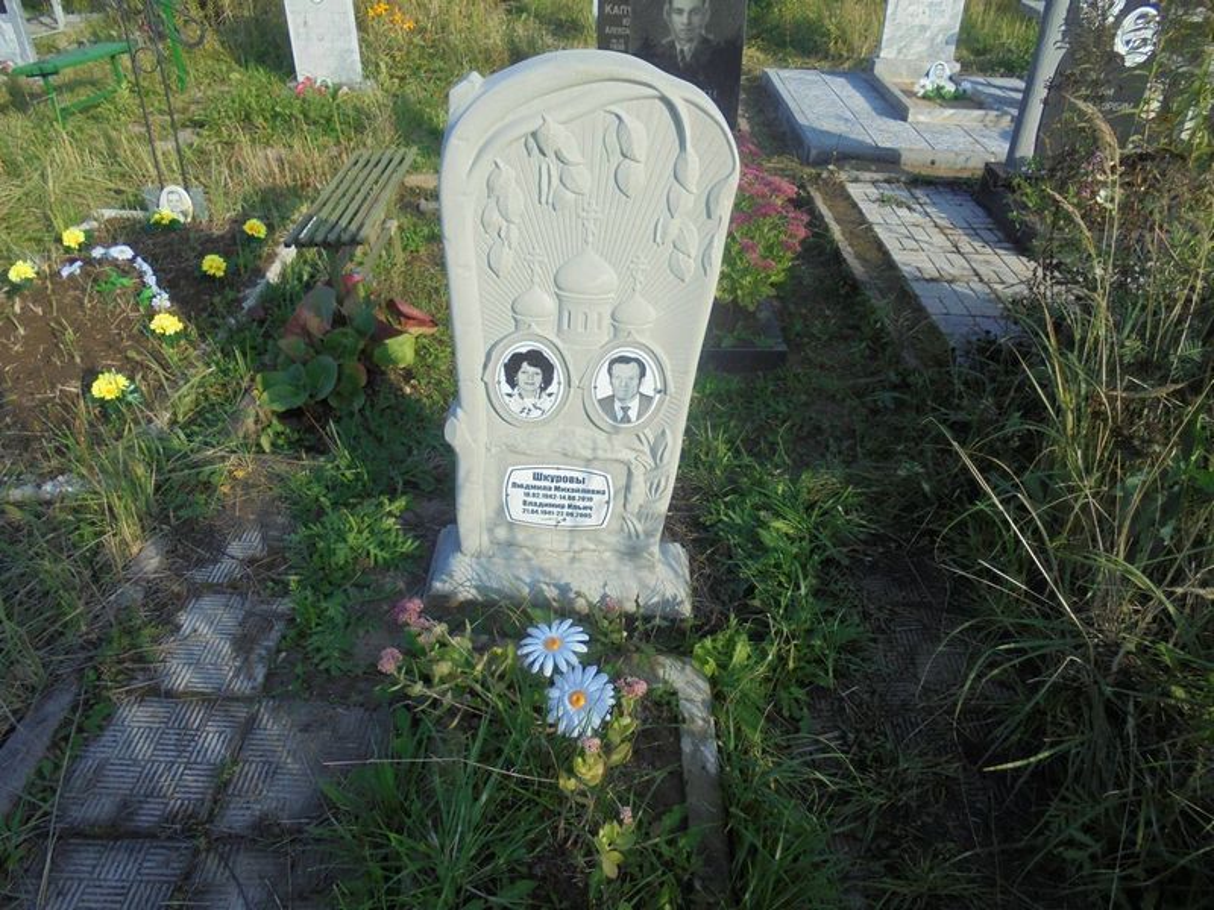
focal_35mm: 26
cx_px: 607
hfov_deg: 67.3
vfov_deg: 53.1
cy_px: 455
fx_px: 912
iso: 100
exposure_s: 1/640
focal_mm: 4.6
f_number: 3.5
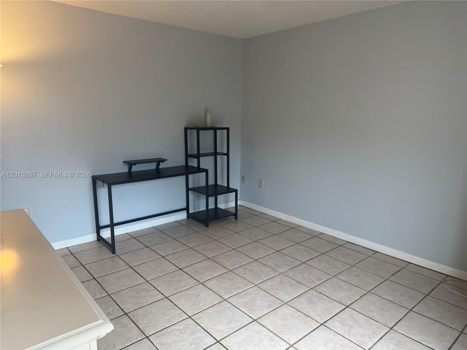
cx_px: 234
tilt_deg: -11.7
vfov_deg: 56.8
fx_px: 324
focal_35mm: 24
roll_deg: -0.9
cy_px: 175
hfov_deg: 71.6
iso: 160
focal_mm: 6.76
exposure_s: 1/60
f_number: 1.78
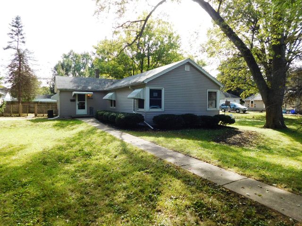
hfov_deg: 73.9
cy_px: 113
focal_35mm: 23
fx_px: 201
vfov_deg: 58.9
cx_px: 151
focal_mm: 4
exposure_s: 1/400
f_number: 3
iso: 125
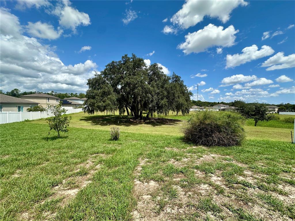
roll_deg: -0.3
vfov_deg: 85.7
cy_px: 110
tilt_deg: -2.1
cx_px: 148
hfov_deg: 102.1
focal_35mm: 14
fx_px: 119
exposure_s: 1/1435
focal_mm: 2.22
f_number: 2.2
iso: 40
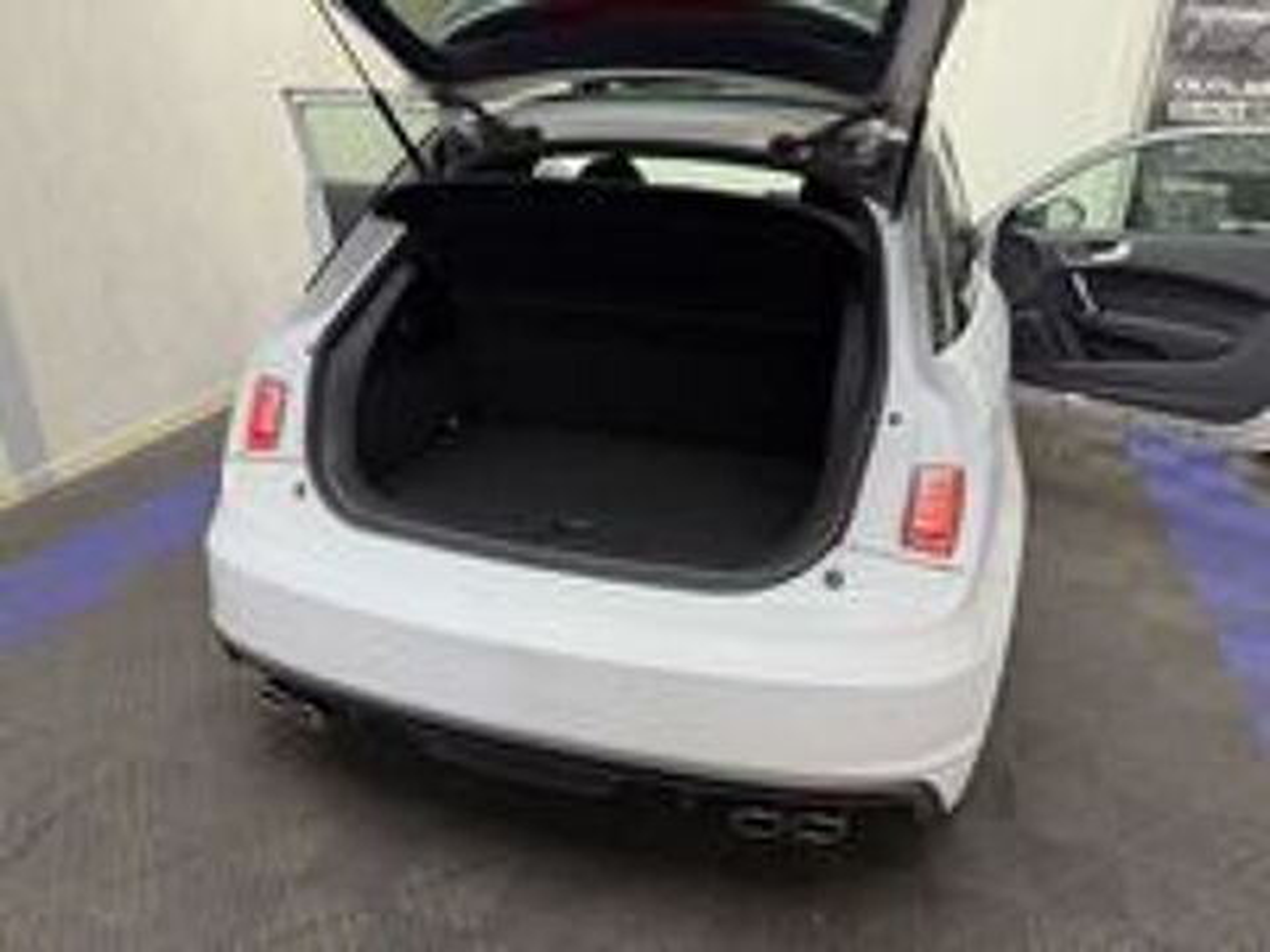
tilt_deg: -24.2
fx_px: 881
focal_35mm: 24
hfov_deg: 71.6
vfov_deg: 56.8
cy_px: 476
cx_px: 635
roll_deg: -1.7
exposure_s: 1/75
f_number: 1.78
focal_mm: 6.76
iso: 160
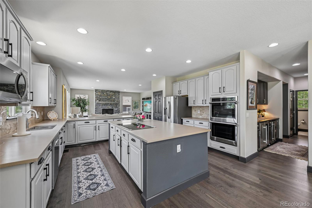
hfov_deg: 104.3
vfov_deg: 81.2
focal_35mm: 14
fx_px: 121
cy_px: 104
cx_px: 156
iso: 360
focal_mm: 14
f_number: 10
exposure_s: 1/15
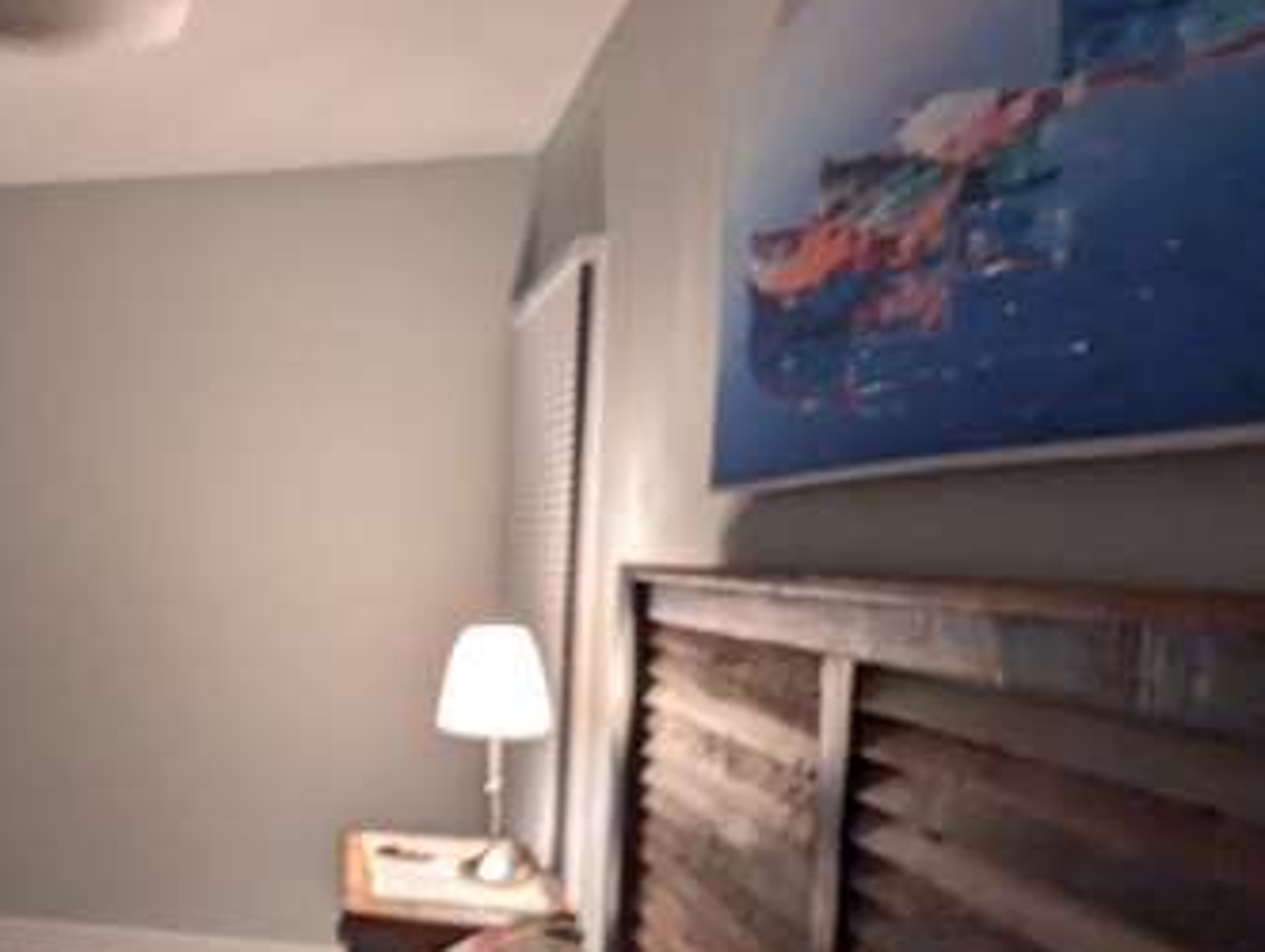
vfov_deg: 52.4
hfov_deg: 55.8
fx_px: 952
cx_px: 72
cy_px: 613
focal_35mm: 26
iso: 327
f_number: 2.2
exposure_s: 1/24
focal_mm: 1.95
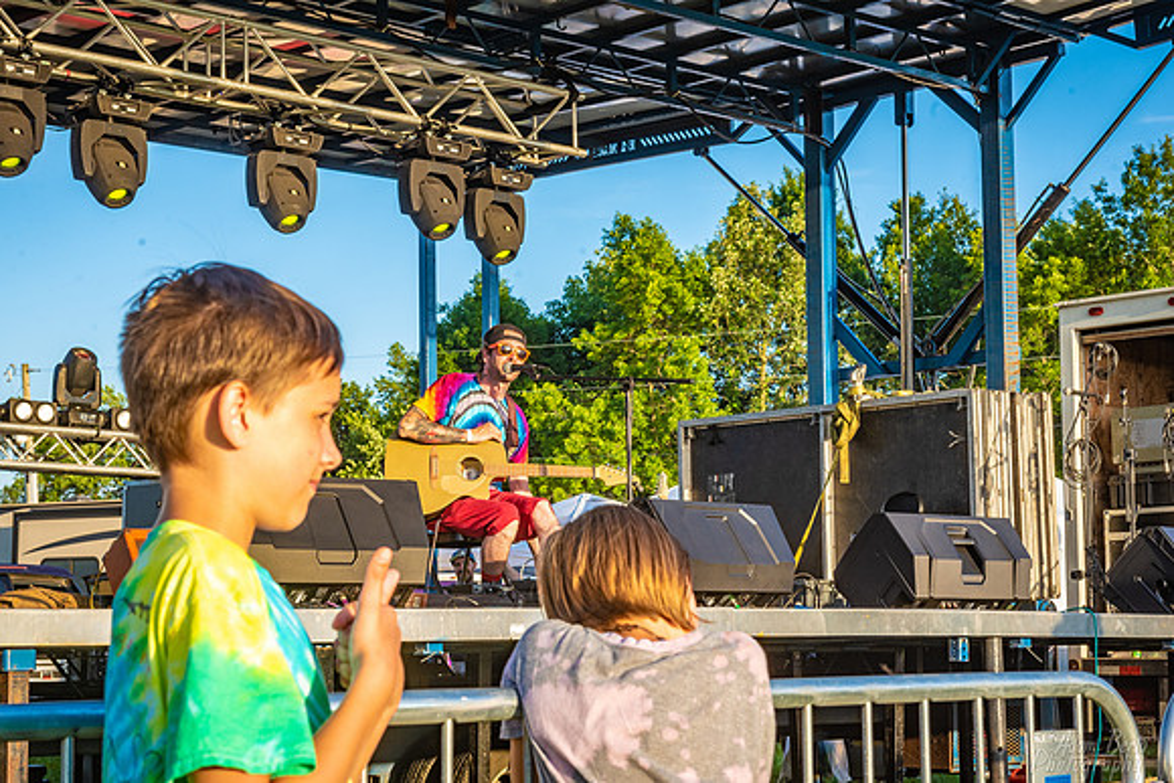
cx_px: 587
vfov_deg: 19.5
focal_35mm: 70
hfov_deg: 28.8
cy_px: 392
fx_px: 2283
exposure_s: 1/160
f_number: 13
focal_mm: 70
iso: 500
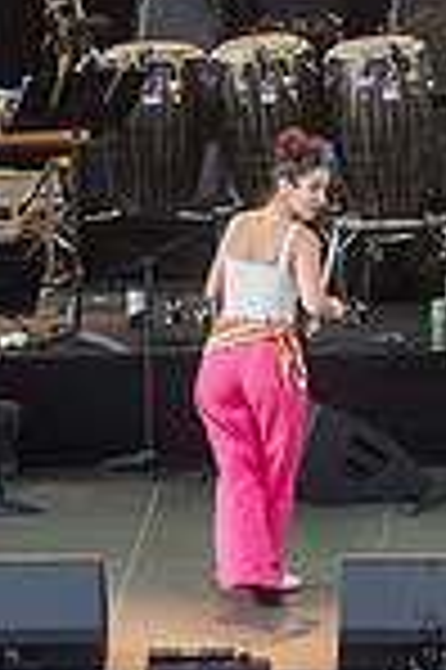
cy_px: 350
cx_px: 632
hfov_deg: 3.0
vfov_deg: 4.5
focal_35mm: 460
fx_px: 8568
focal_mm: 100
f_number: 4
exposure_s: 1/320
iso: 1000
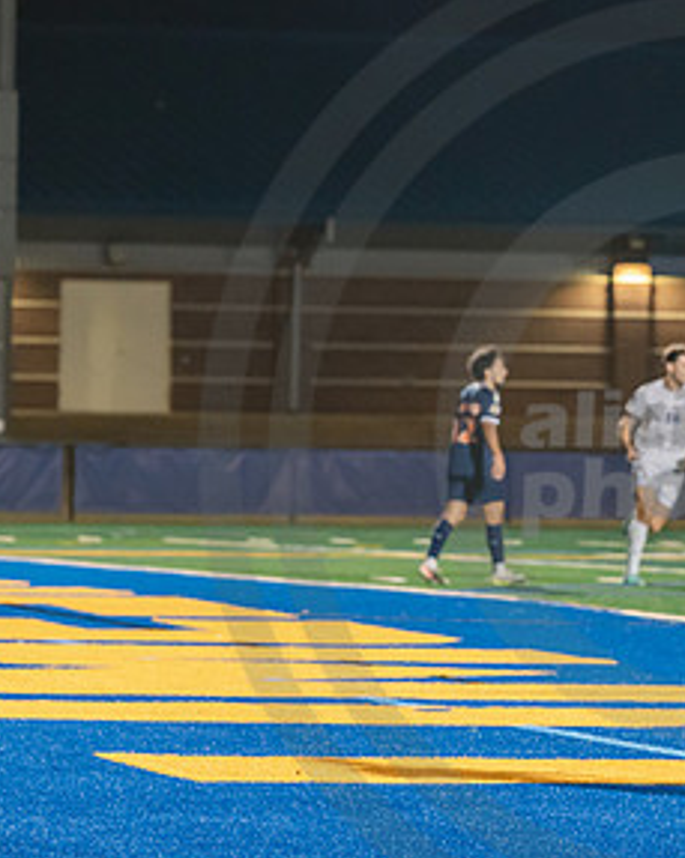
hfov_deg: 6.7
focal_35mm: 228
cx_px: 730
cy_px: 453
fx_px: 5787
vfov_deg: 8.5
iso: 2500
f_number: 3.5
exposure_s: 1/320
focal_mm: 120
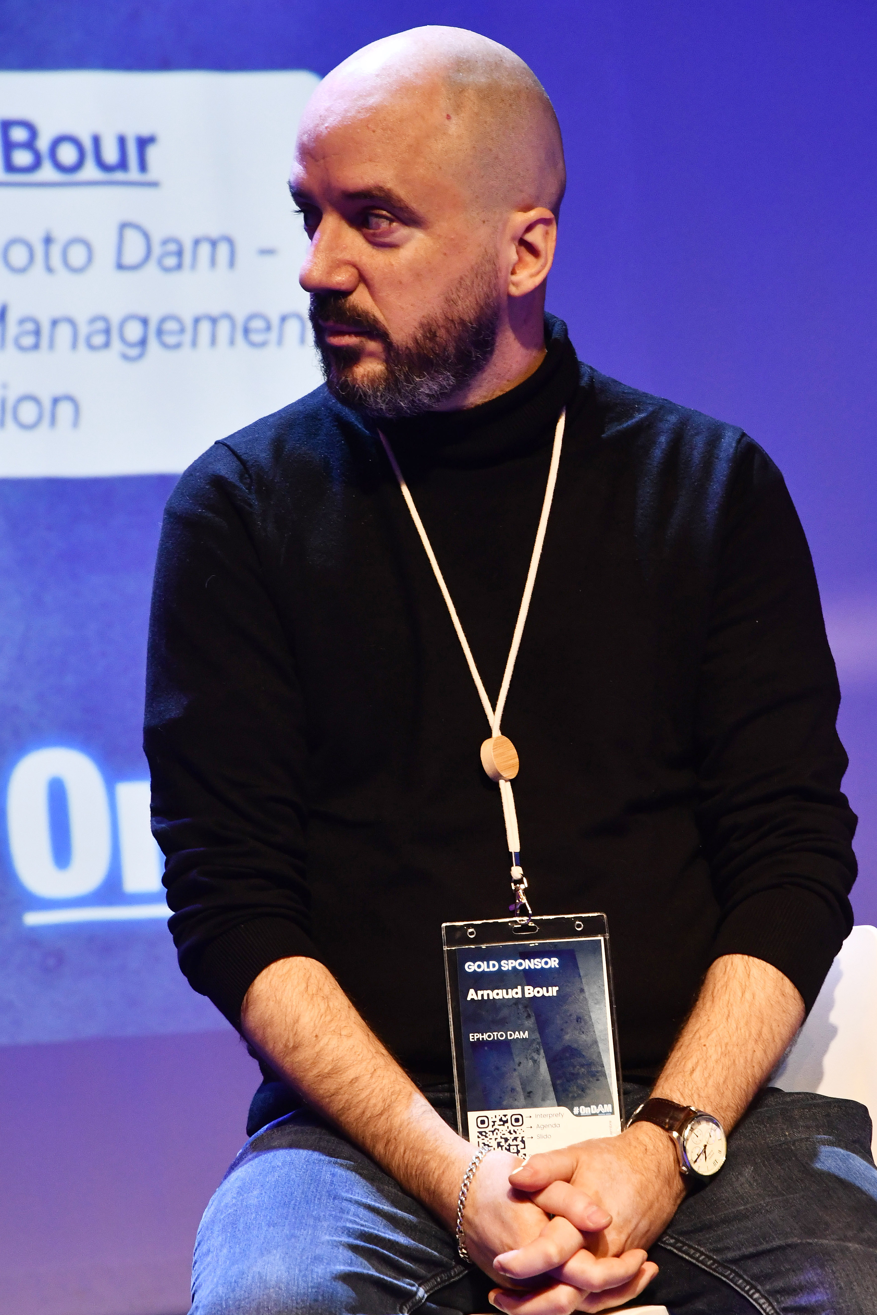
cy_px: 675
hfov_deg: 10.9
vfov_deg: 16.3
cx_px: 453
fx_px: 4604
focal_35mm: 126
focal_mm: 80
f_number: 5.6
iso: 1600
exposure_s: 1/80
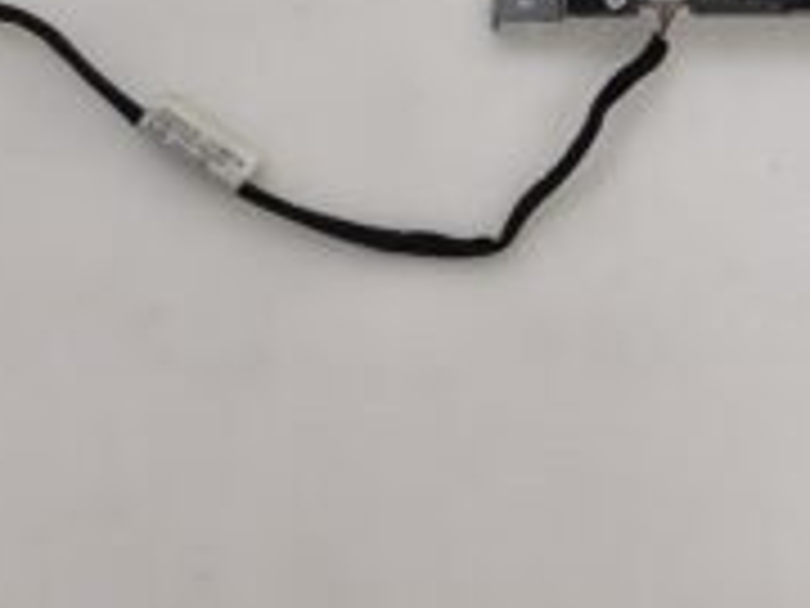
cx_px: 468
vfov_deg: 21.0
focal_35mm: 68
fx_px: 1591
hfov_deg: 28.5
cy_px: 20
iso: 320
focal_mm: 6.57
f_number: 1.6
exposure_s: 1/50
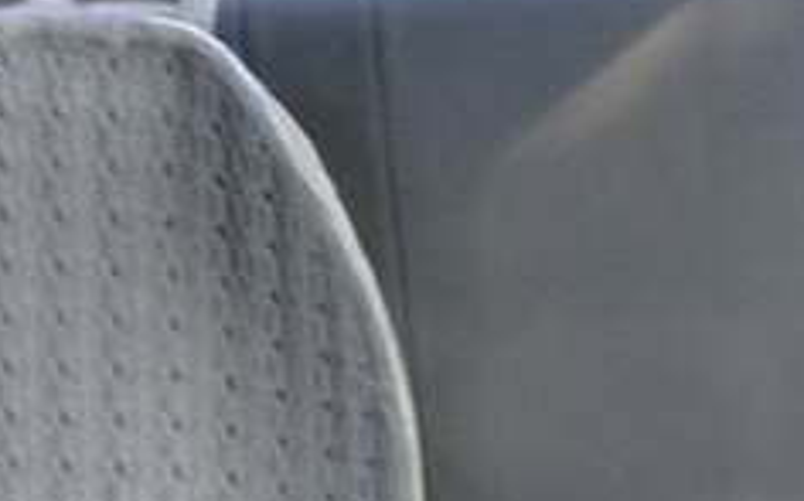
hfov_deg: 22.1
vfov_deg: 13.6
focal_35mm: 92
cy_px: 656
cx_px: 719
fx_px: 2014
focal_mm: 3.3
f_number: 2.2
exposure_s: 1/50
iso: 50
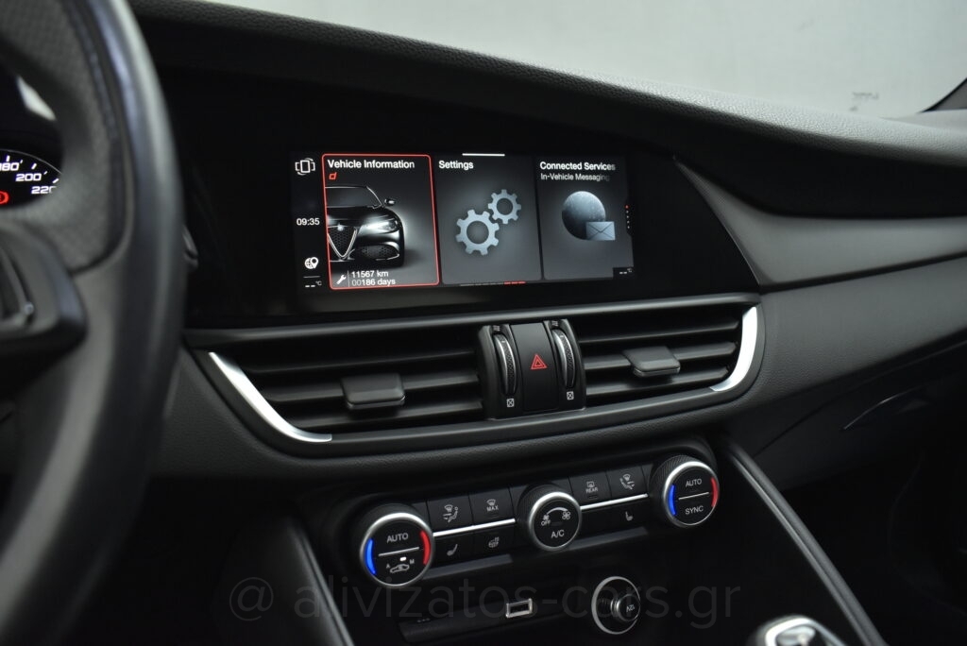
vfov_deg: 48.0
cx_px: 484
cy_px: 323
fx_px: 726
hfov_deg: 67.4
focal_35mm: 27
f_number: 3.5
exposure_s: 1/60
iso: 1600
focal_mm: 18
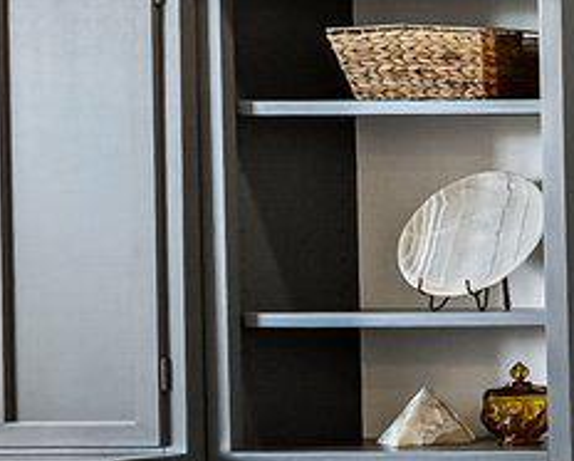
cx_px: 2316
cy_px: 219
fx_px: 1972
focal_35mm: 116
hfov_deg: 8.1
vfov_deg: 13.3
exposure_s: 1/15
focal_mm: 14
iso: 360
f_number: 8
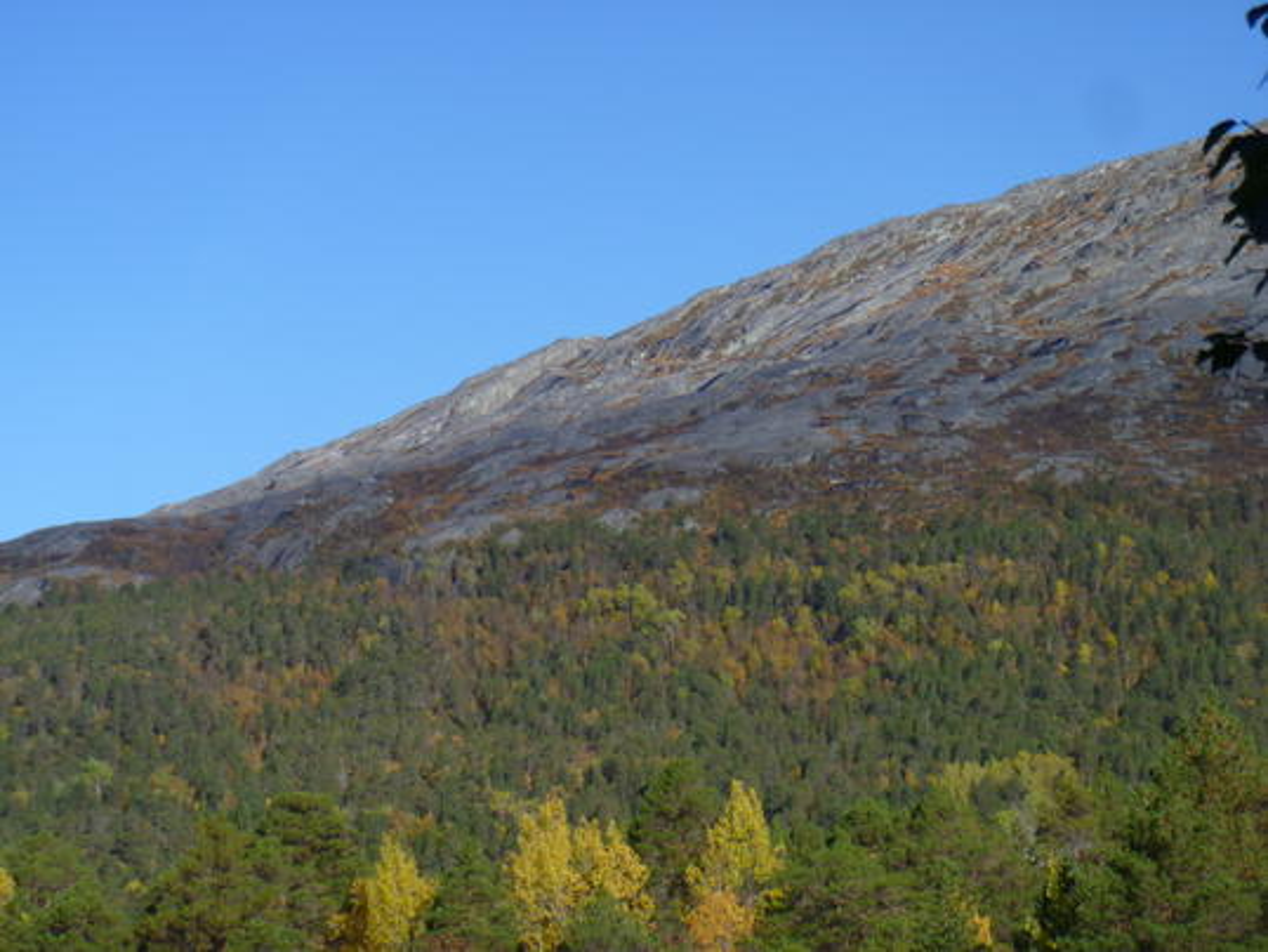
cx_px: 634
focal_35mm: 140
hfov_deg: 14.1
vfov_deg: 10.6
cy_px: 476
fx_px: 5131
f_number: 5.9
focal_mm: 25.2
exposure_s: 1/200
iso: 80
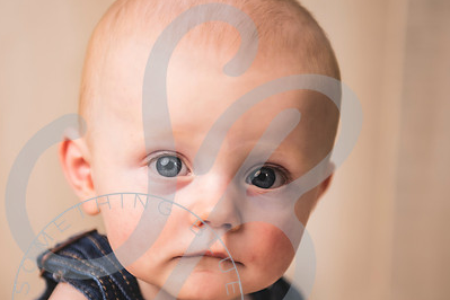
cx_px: 191
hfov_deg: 19.3
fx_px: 1325
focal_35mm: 106
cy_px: 214
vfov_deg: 12.9
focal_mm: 70
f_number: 2.8
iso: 200
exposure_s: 1/200
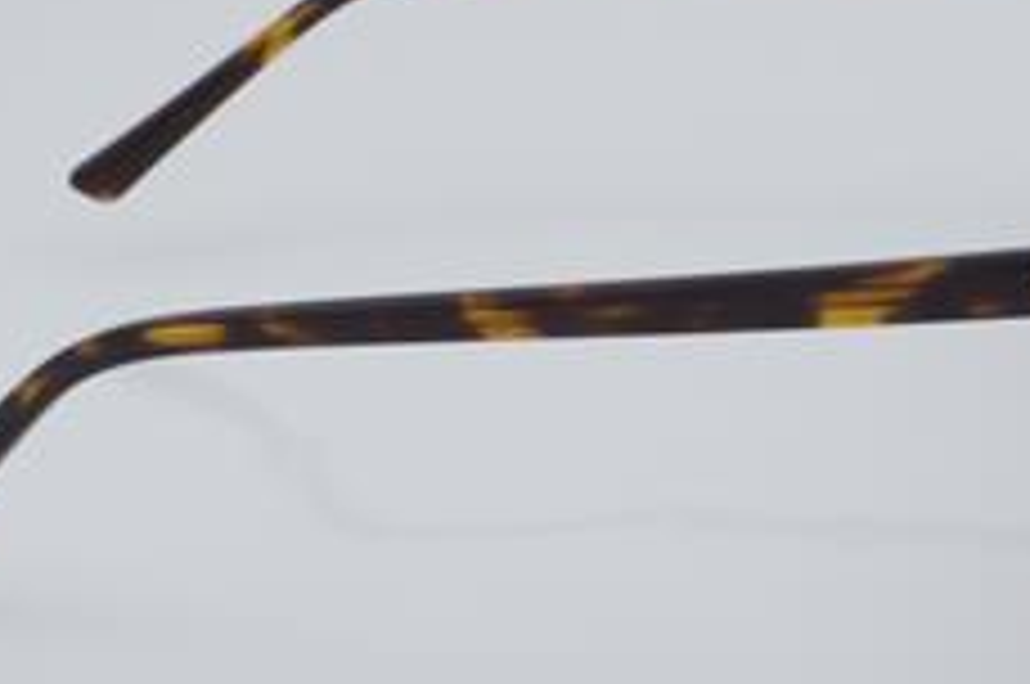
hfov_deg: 15.6
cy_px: 243
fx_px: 3743
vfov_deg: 10.4
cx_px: 693
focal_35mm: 131
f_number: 32
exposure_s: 1/4
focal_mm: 50
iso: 100
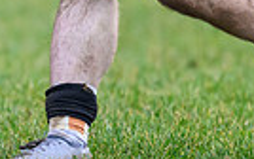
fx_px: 15755
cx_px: -94
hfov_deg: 0.9
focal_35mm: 2274
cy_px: -256
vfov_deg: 0.6
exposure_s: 1/2000
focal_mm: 400
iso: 3200
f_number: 3.5
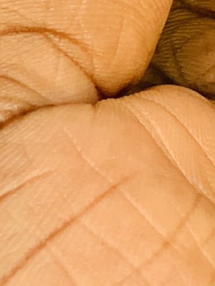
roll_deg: -2.4
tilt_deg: -22.9
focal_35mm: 410
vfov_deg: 4.7
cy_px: -390
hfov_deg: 3.5
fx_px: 3391
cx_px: 623
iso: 20
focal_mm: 6
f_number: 2.4
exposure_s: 1/122
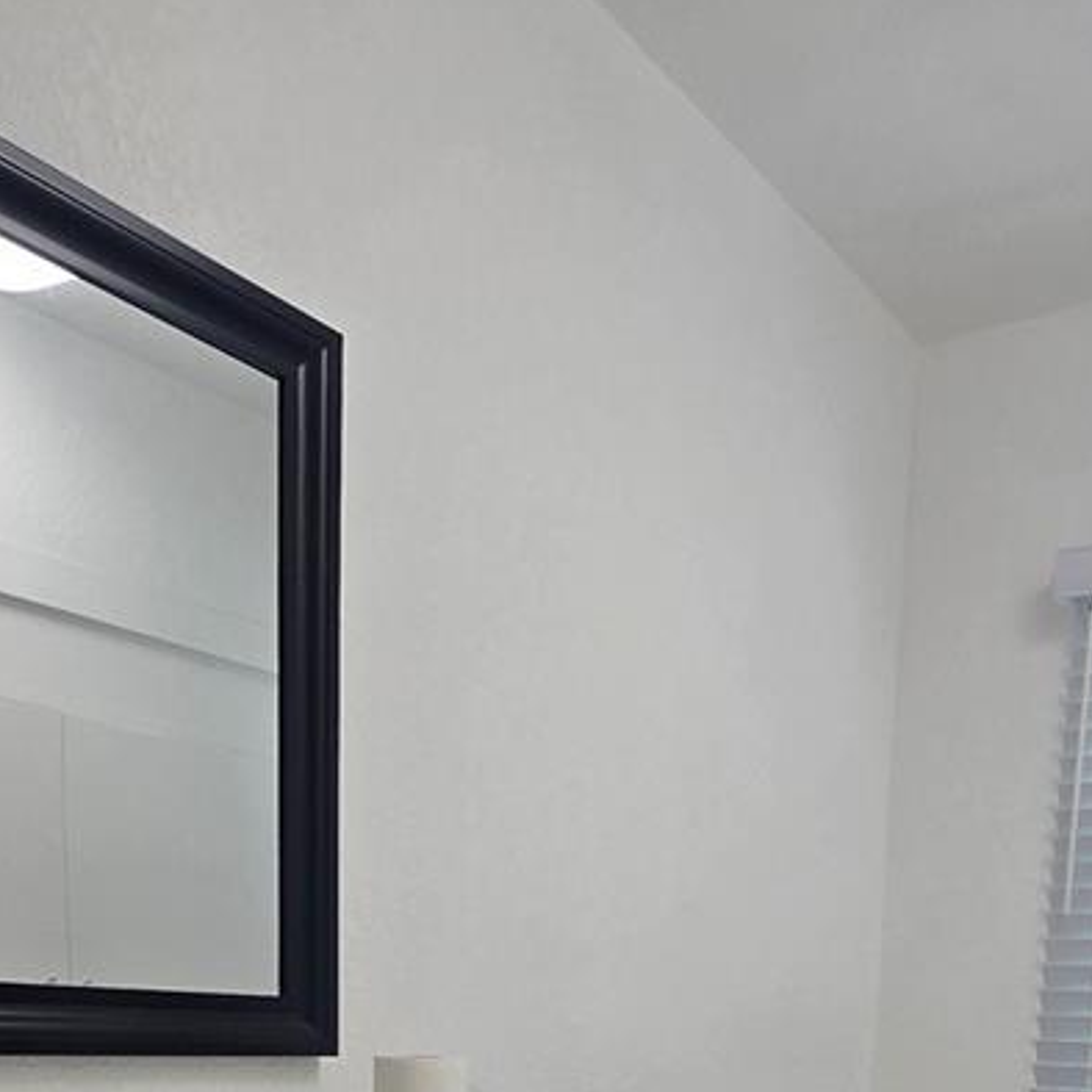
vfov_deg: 37.8
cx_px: 687
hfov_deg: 46.8
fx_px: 1249
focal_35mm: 35
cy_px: 1250
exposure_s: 1/120
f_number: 2.2
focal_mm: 2.2
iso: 50
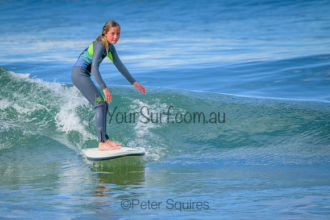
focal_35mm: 800
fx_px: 7335
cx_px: 165
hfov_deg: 2.6
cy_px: 110
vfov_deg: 1.7
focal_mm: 800
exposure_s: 1/1250
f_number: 11
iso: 4000
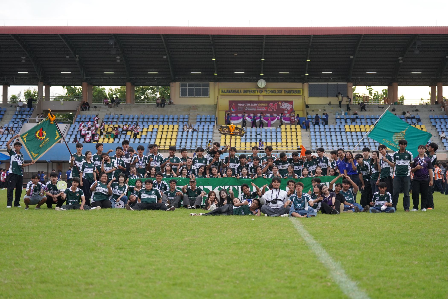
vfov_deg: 19.5
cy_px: 150
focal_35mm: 70
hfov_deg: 28.8
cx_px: 224
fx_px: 871
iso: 2500
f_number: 2.8
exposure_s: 1/1600
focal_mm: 70
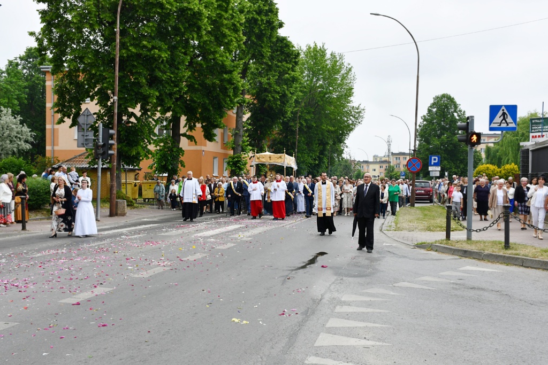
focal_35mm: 39
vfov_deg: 34.2
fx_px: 594
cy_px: 182
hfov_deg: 49.5
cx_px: 274
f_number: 8
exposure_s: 1/250
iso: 160
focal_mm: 26
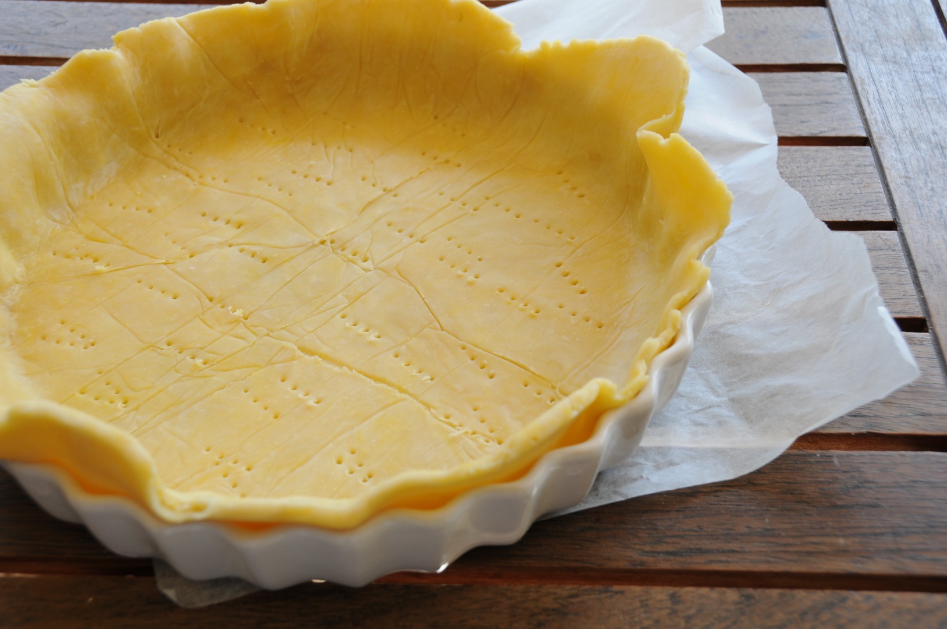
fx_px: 1261
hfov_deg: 41.2
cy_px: 314
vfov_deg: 28.0
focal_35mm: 48
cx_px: 474
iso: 200
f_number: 5.6
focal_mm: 32
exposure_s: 1/125
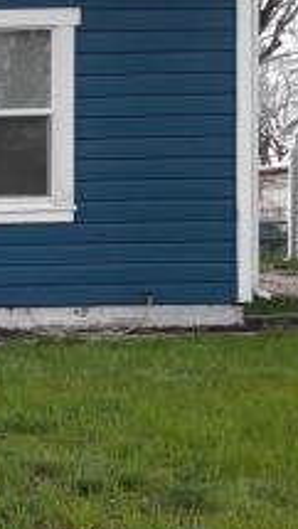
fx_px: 1278
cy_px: 288
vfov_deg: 23.4
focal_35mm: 91
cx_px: -308
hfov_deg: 11.8
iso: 40
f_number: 1.9
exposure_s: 1/164
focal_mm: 3.7
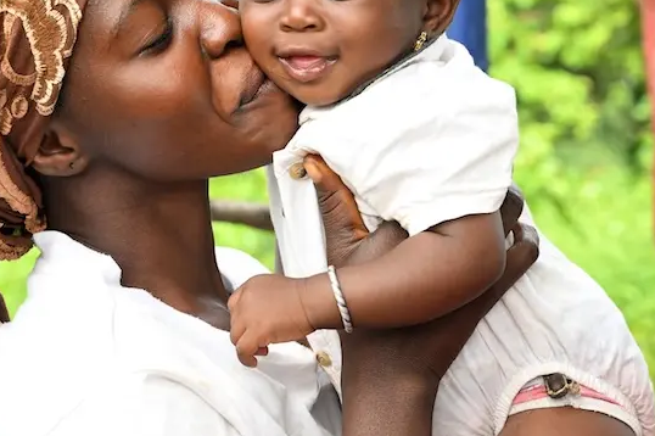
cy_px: 83
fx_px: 2273
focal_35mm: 125
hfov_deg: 16.4
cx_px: 259
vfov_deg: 10.9
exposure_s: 1/640
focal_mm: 70
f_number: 7.1
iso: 1400
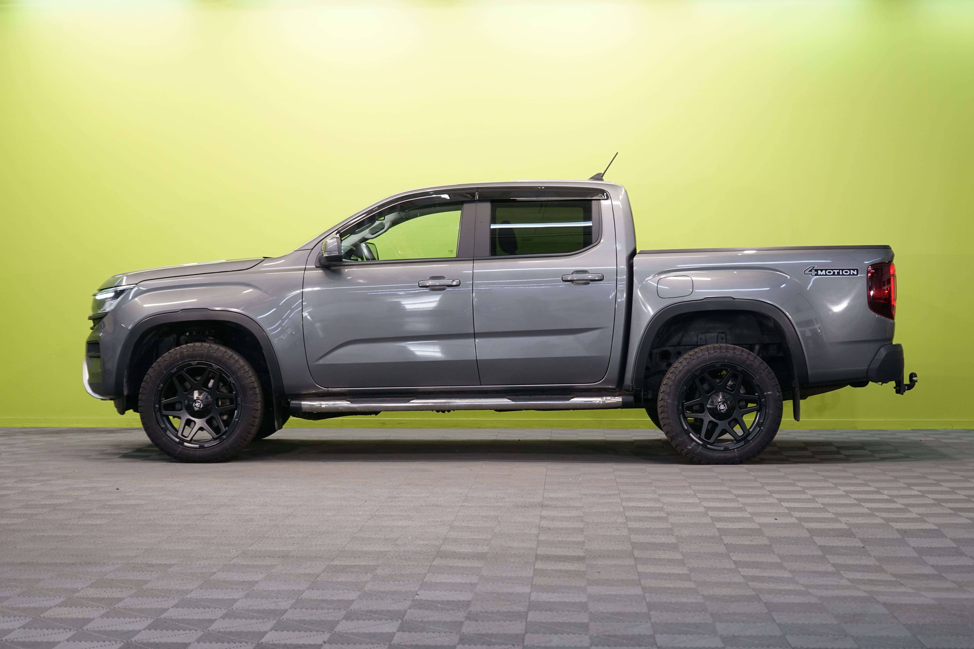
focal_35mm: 65
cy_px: 324
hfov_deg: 31.0
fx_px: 1758
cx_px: 487
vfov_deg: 20.9
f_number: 5.6
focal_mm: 65
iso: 500
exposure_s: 1/30
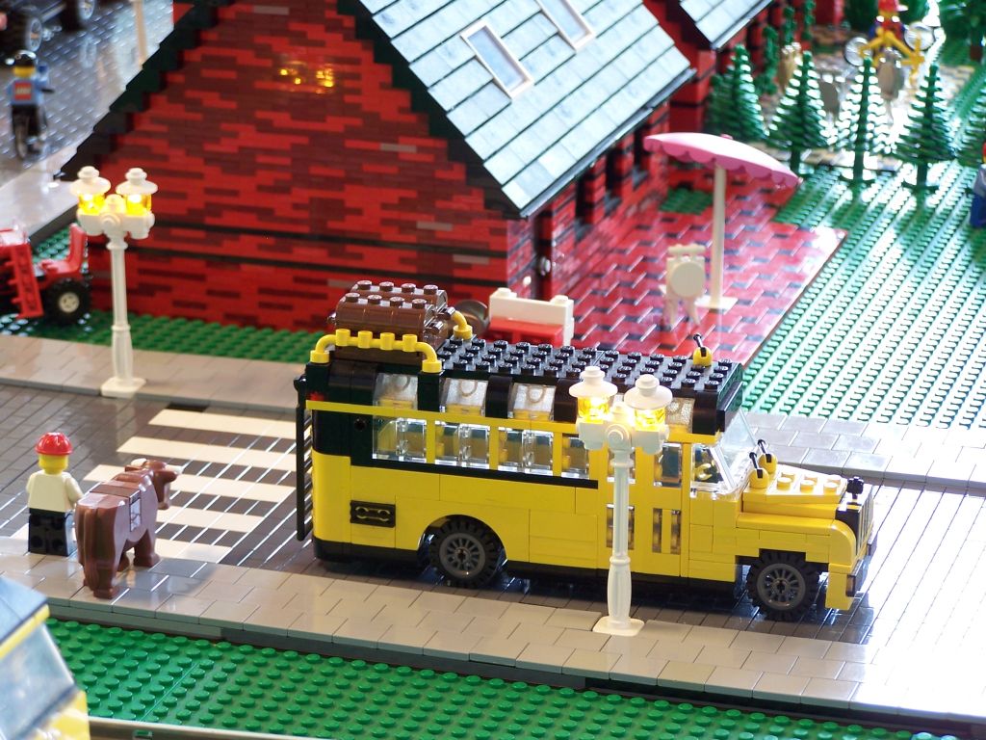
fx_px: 3646
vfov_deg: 11.6
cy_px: 370
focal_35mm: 128
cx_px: 493
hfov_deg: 15.4
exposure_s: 1/8
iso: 80
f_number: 3.2
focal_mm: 21.2
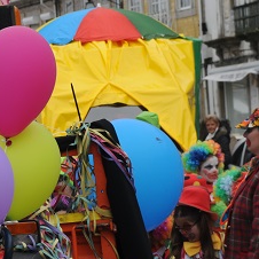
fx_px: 1925
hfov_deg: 7.6
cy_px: 96
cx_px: -69
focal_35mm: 227
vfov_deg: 7.7
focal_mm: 55
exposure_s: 1/250
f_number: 8
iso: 200
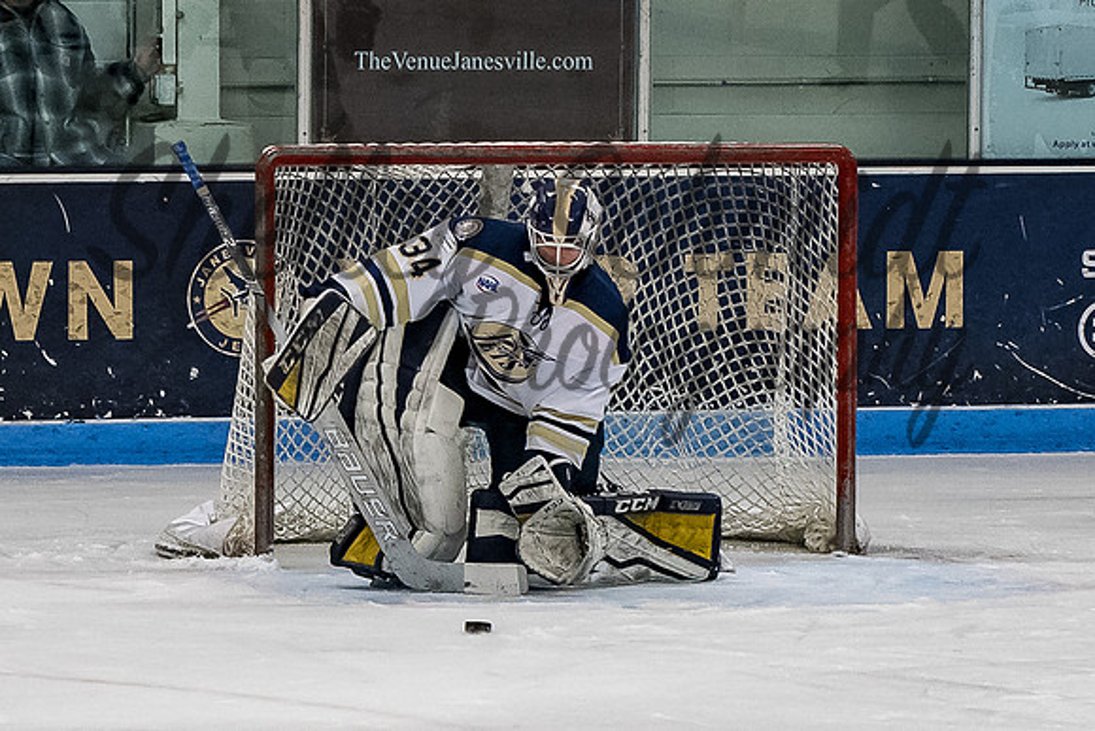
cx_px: 565
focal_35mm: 414
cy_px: 495
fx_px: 12583
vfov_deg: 3.3
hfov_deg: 5.0
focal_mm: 102
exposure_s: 1/800
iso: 2000
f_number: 4
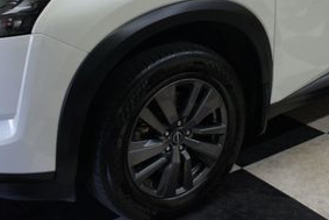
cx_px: 207
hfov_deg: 32.7
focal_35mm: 61
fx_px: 558
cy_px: 1
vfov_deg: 21.5
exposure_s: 1/30
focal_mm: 18
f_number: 4
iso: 200
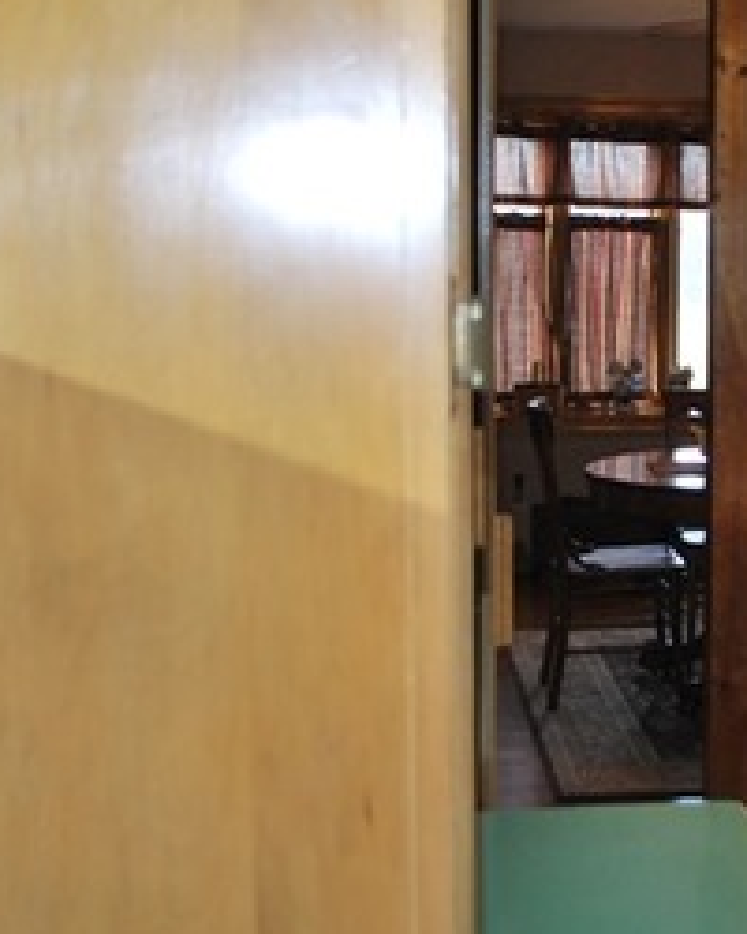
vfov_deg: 29.1
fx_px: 1796
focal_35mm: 65
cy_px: 400
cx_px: 631
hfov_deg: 23.0
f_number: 3.5
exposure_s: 1/60
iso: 200
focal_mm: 18
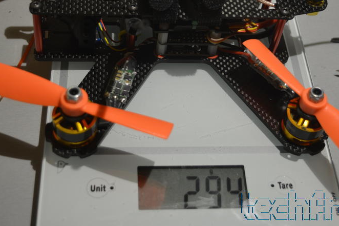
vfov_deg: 19.9
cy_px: 60
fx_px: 640
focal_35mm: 68
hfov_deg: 29.7
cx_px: 180
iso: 400
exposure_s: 1/80
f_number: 4.2
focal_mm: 30
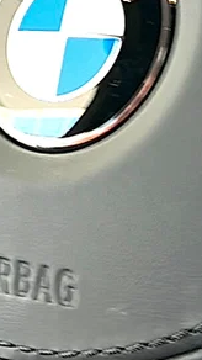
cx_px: -18
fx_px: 1144
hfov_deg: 10.0
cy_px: 76
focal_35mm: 120
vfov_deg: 17.7
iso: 100
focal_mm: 6.86
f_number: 1.78
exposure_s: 1/49
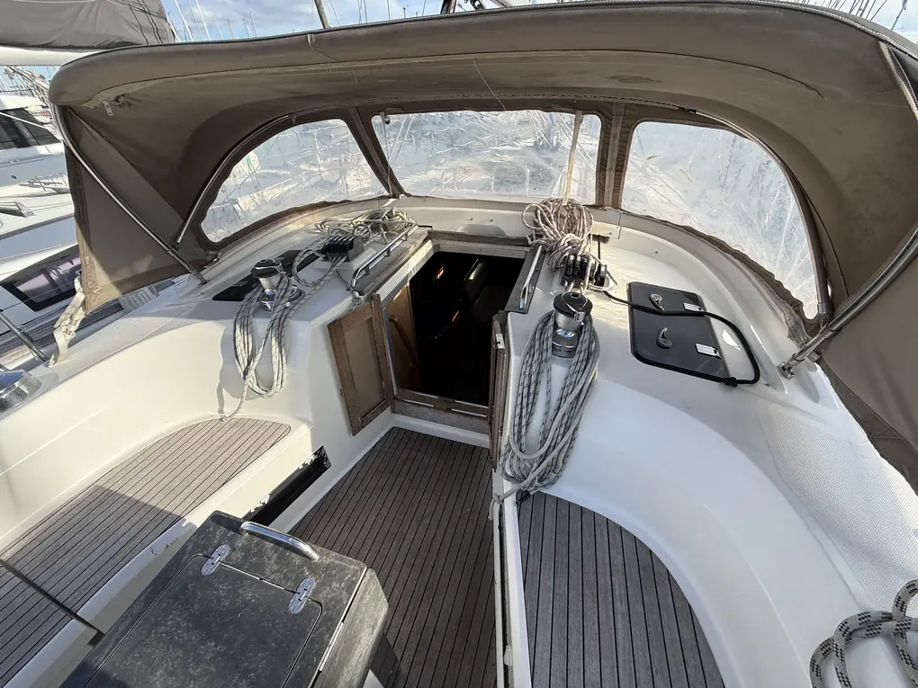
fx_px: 371
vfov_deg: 85.7
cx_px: 459
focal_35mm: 14
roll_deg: +2.5
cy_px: 344
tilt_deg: -35.2
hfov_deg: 102.1
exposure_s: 1/717
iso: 50
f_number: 2.2
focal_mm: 2.22
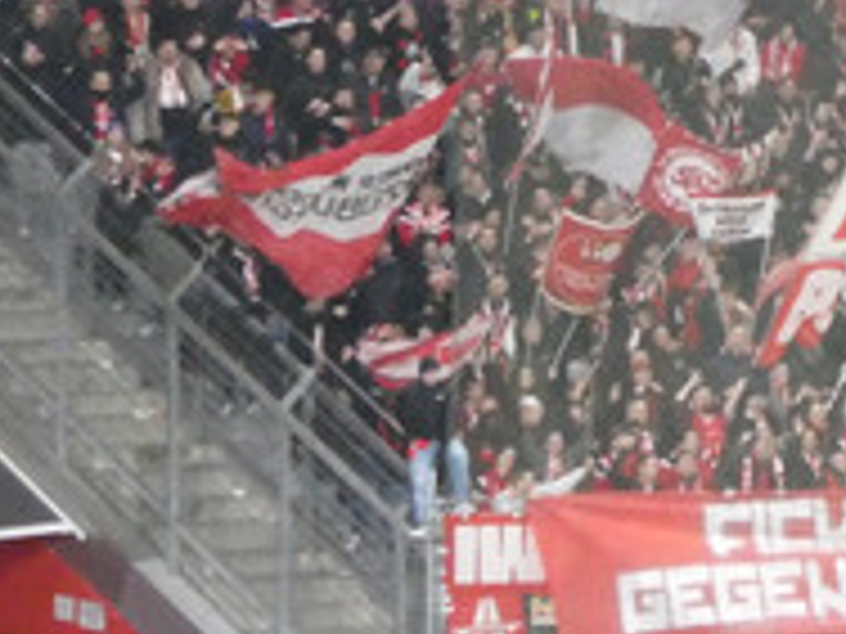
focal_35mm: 546
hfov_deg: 3.6
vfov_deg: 2.7
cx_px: 945
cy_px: -126
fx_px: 13344
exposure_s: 1/80
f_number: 5.5
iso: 1250
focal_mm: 28.7
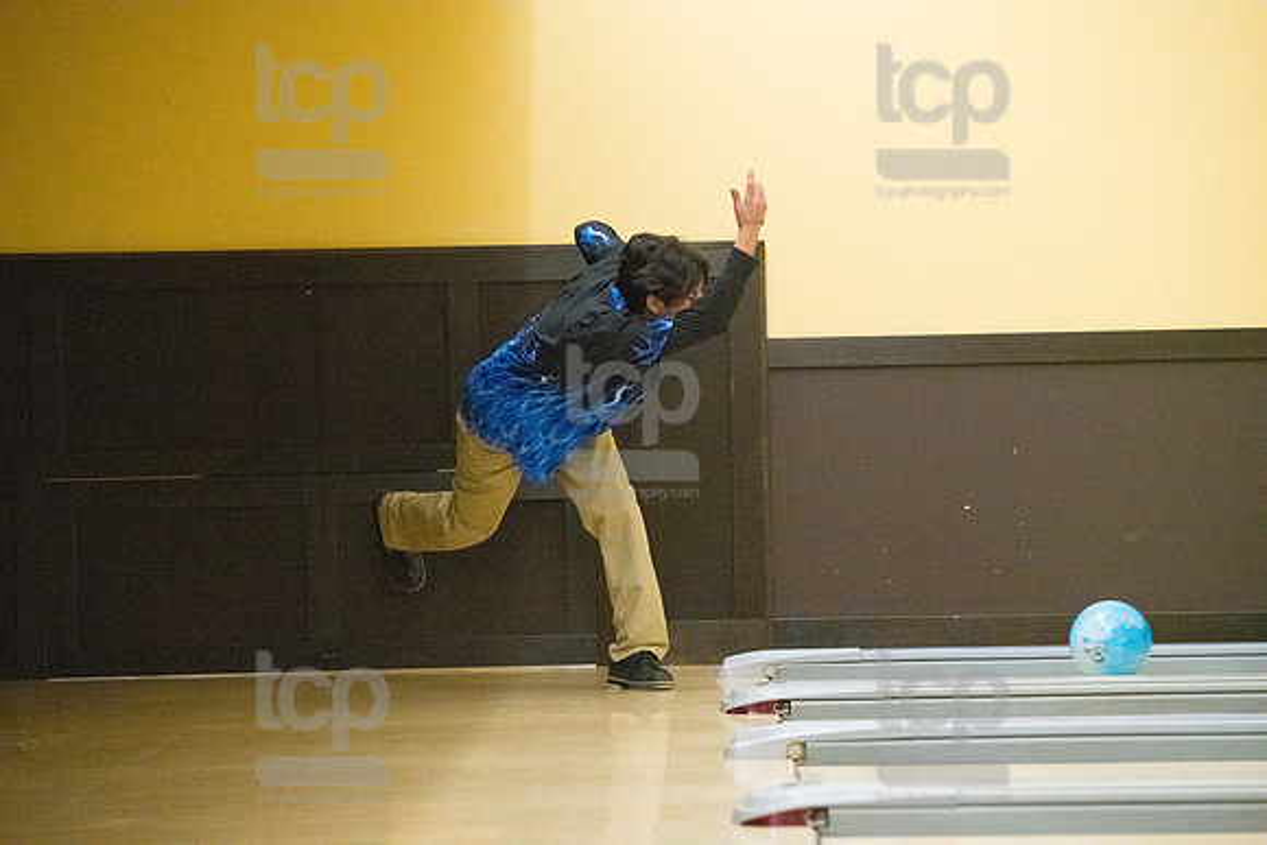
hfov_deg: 13.7
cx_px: 634
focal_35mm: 150
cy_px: 422
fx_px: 5280
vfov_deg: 9.2
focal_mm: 150
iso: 10000
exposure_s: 1/1000
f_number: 4.5
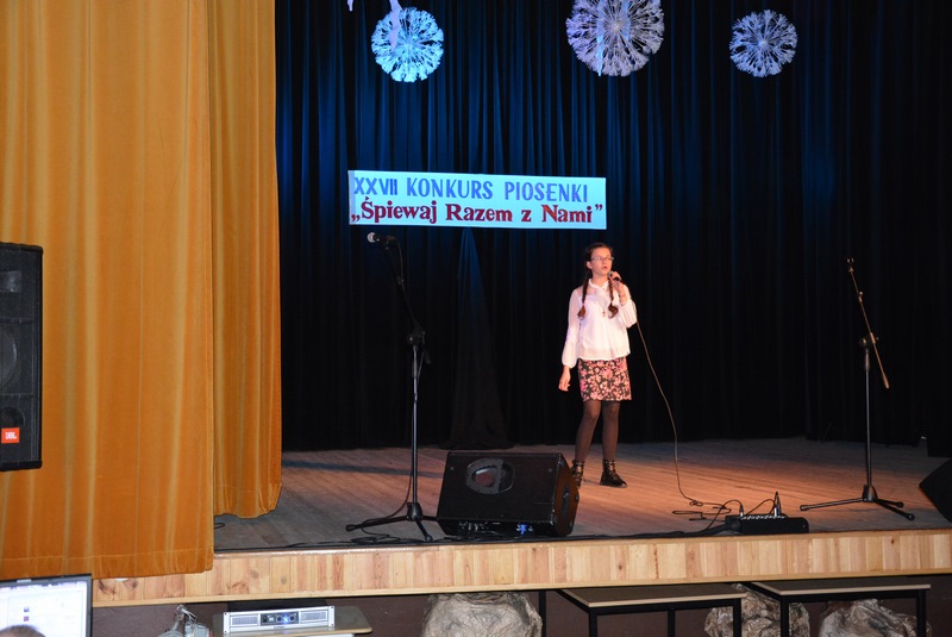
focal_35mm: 45
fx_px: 1191
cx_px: 476
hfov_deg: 43.6
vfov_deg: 29.9
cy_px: 318
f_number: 4.2
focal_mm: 30
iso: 3200
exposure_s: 1/60
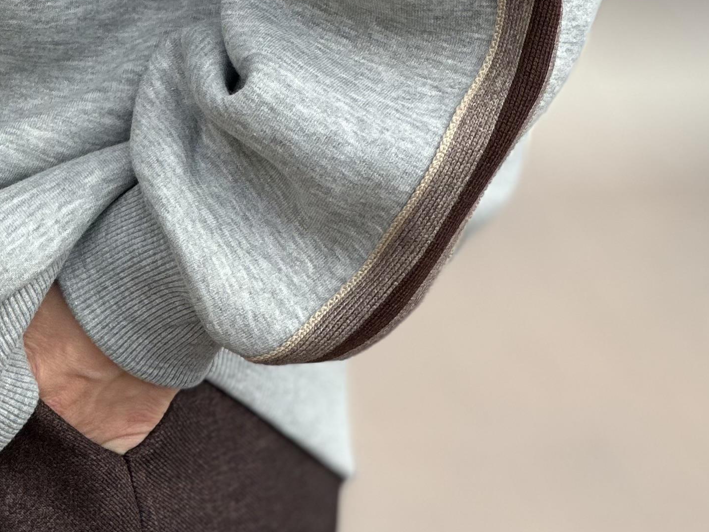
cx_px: 26
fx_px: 4465
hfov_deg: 9.0
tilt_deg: -7.6
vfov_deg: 6.8
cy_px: -87
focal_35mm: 218
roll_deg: +0.1
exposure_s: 1/330
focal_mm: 9
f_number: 2.8
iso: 32
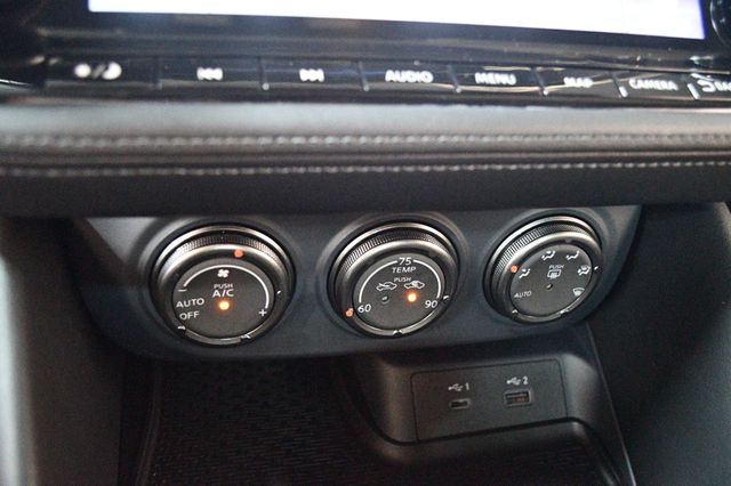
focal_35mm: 33
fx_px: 670
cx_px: 366
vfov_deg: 39.9
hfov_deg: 57.2
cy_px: 243
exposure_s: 1/15
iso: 12800
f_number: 3.8
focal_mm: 22
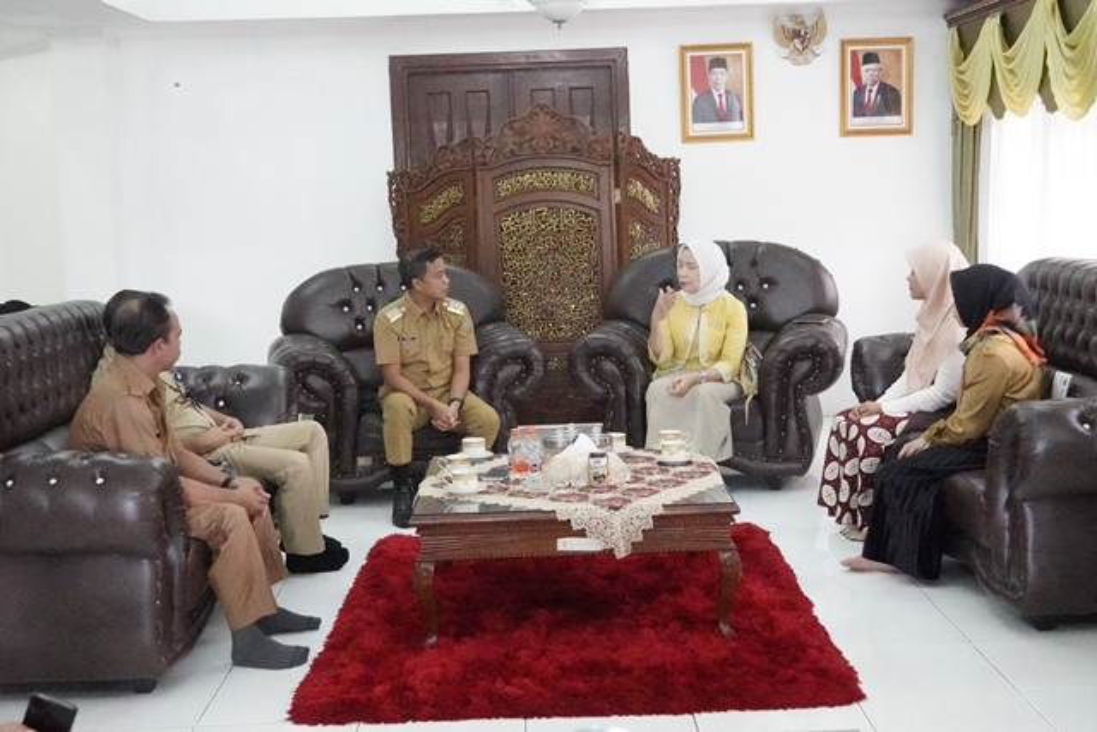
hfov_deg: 42.3
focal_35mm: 46
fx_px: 1417
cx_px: 548
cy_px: 366
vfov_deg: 29.0
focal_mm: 31
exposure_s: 1/800
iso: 40000
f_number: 4
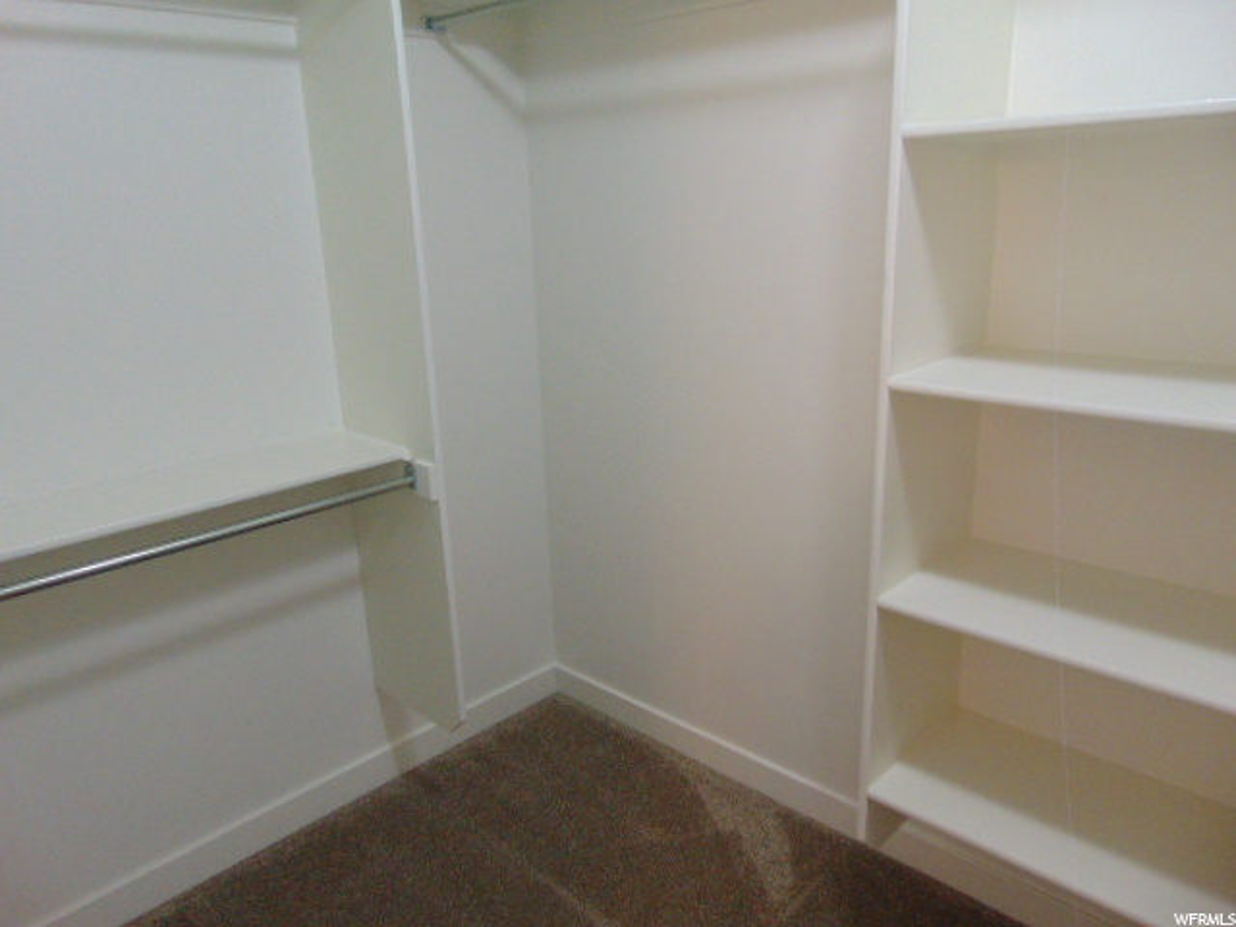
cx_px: 618
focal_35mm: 25
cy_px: 464
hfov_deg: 69.4
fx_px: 893
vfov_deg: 54.9
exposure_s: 1/30
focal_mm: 4.5
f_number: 3
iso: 250
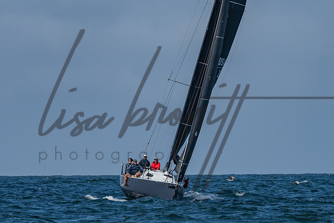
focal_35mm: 437
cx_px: 179
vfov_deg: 3.1
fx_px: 4056
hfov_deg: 4.7
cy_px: 70
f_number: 6.3
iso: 200
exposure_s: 1/2000
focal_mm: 200
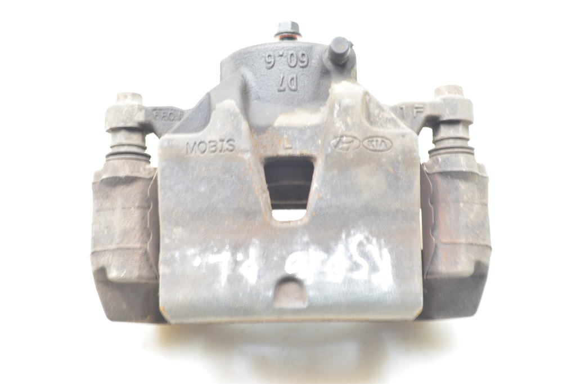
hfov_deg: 35.1
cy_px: 192
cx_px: 288
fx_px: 912
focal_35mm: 57
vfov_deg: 23.8
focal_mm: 38
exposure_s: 1/3
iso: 100
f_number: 5
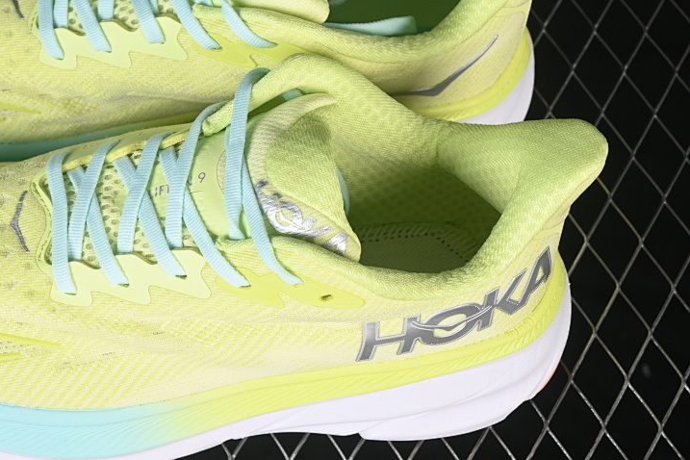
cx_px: 178
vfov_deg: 12.1
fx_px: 2166
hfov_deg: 18.0
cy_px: 160
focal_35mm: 113
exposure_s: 1/80
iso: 160
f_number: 7.1
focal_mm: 50
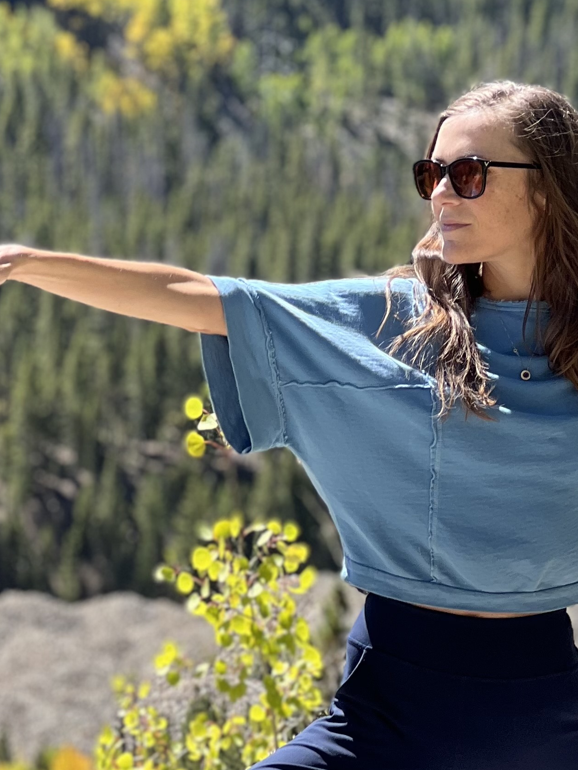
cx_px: 445
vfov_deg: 10.6
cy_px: 687
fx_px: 4140
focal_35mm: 186
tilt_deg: -11.2
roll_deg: -2.4
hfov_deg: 8.0
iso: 25
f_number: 2.8
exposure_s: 1/250
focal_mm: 9
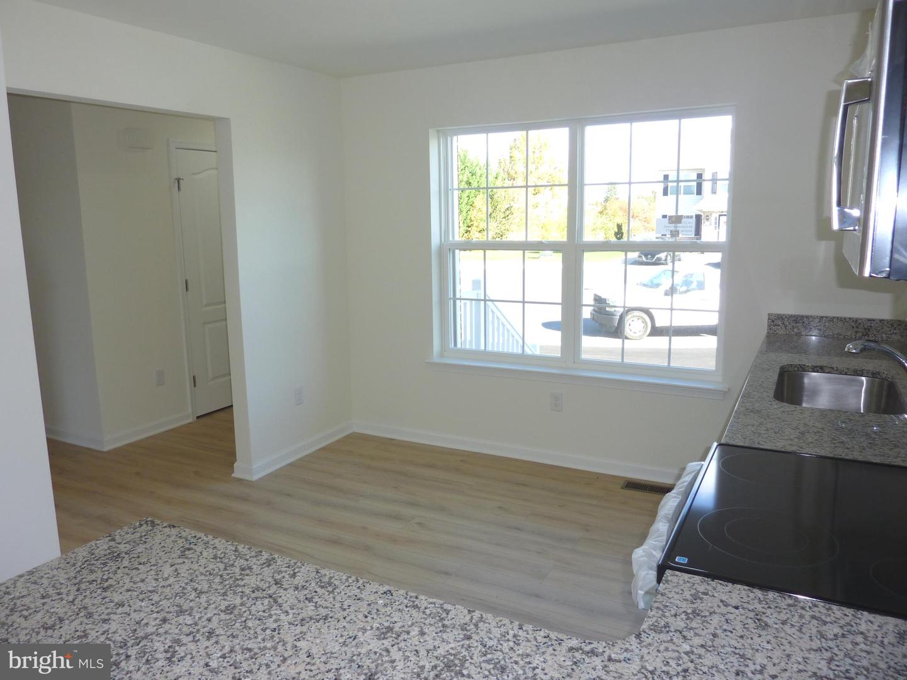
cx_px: 454
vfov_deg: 54.9
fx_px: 655
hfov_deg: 69.4
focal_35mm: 25
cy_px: 340
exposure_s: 1/60
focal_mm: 4.1
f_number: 3.3
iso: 80
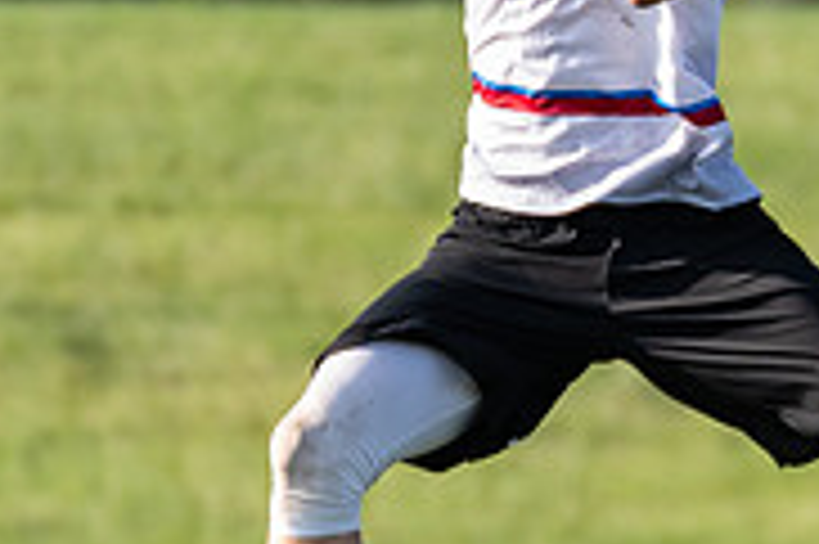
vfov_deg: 0.5
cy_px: 344
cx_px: 819
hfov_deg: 0.8
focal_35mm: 2514
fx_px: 57141
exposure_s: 1/1000
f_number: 4
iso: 450
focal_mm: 400
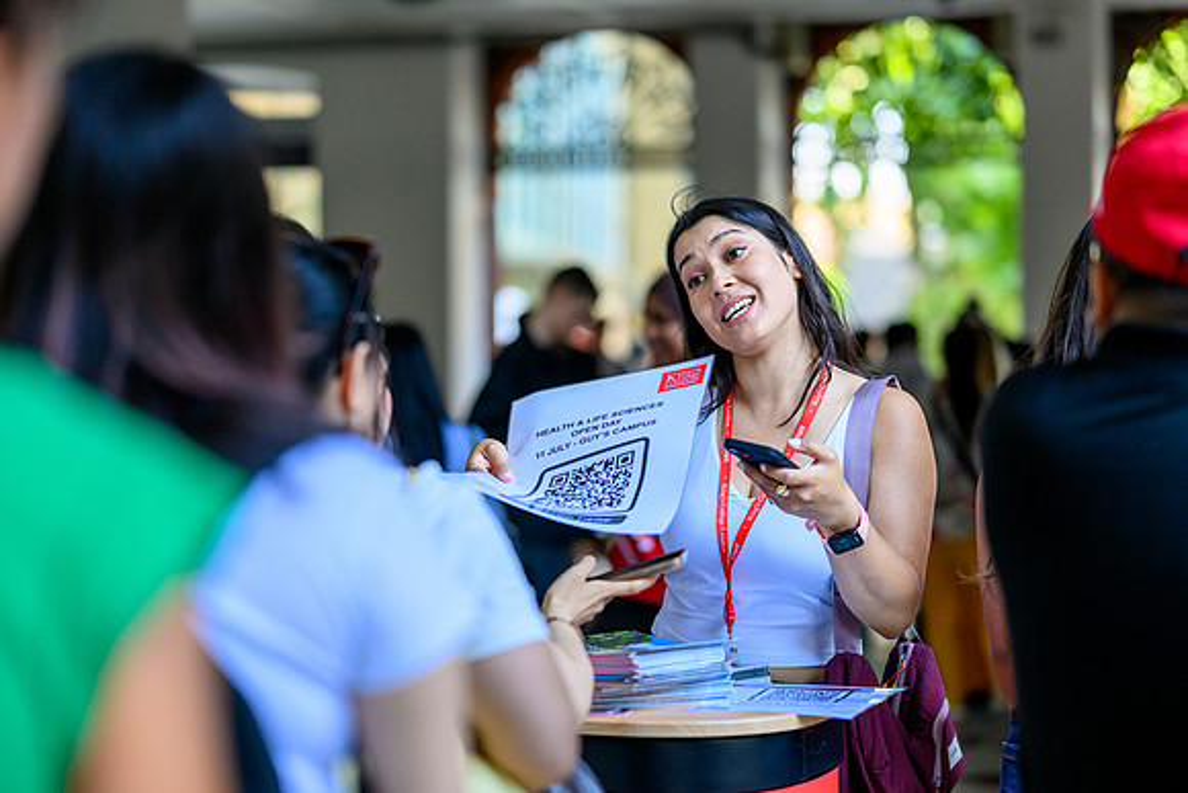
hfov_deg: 23.3
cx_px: 594
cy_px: 396
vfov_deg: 15.7
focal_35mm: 87
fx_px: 2877
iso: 1600
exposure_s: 1/1250
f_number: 2
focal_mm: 85
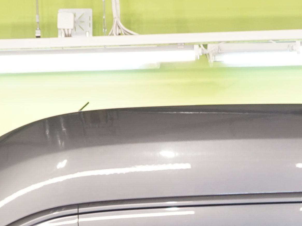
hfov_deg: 6.8
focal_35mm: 293
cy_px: 455
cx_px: 226
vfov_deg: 5.0
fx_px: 2556
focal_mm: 59
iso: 500
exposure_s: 1/30
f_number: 5.6
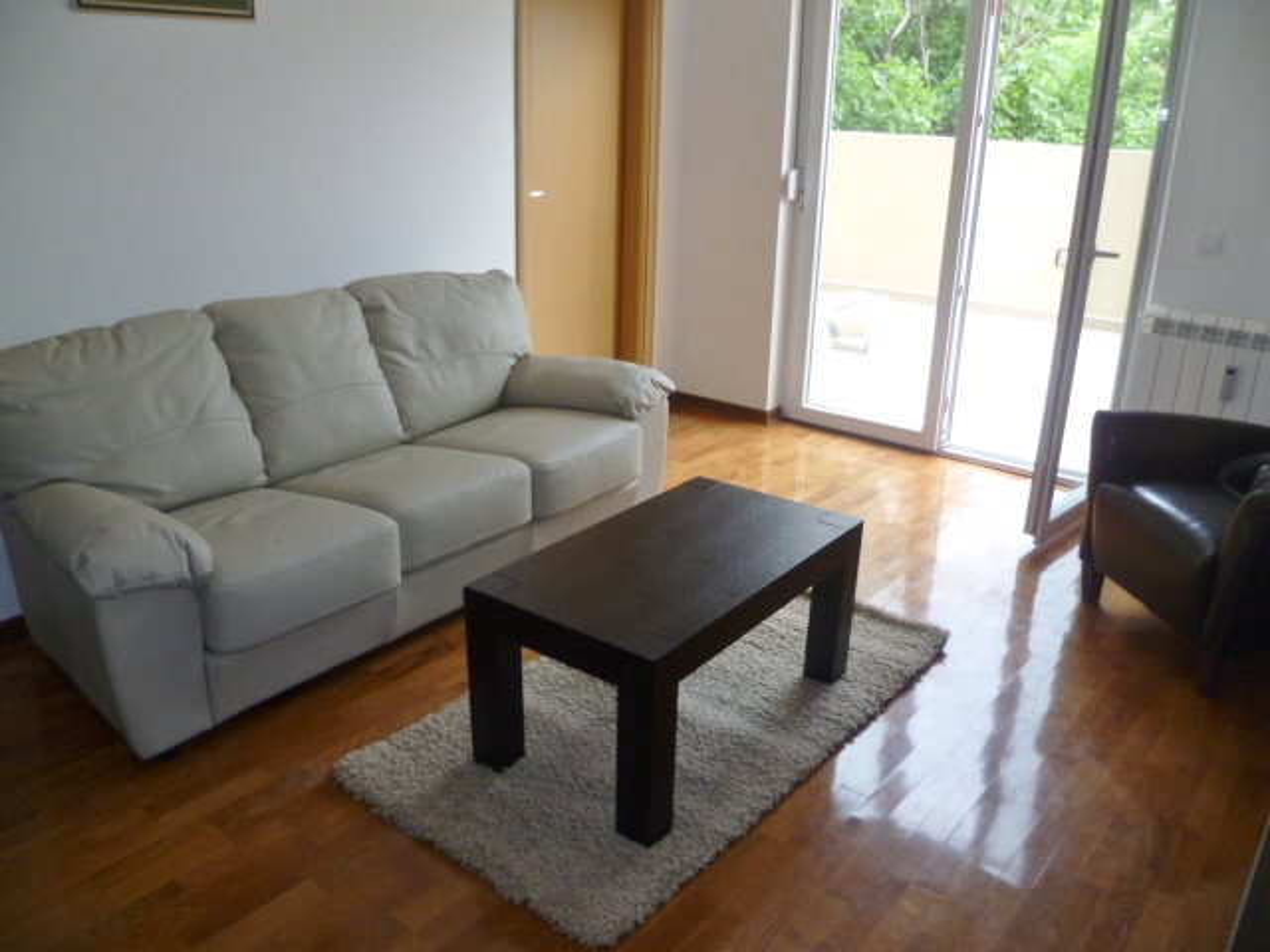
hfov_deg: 63.4
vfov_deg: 49.7
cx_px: 635
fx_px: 1027
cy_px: 476
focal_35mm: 28
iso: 100
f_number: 2.8
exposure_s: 1/30
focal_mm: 5
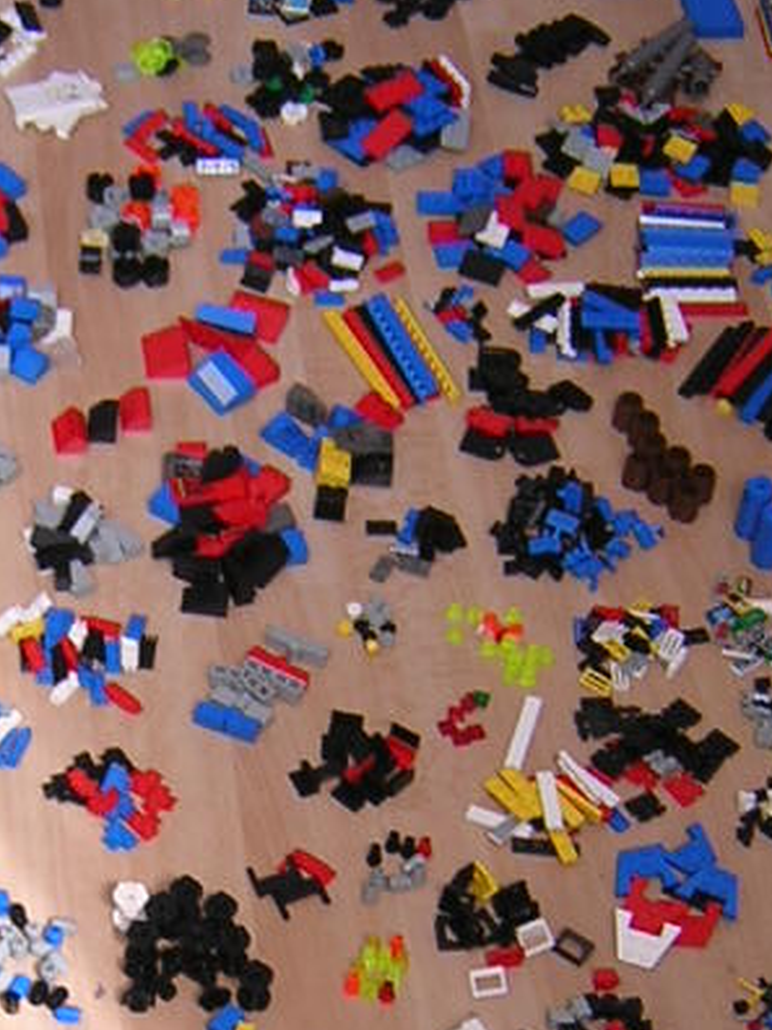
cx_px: 182
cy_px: 978
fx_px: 2765
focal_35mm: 93
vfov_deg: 20.5
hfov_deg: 15.8
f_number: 2.6
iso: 100
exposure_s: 1/45.2
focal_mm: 4.7
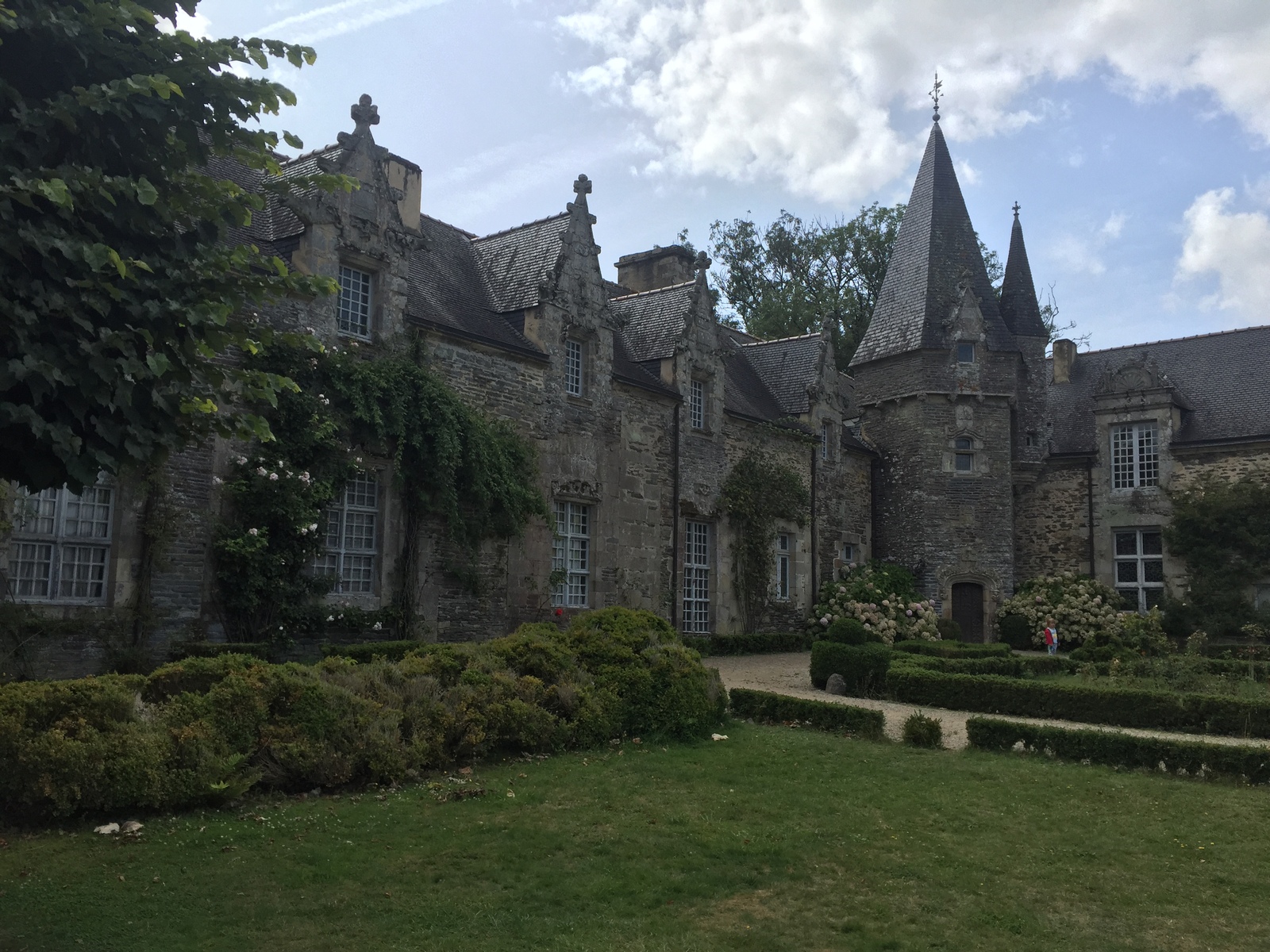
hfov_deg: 61.7
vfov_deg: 48.2
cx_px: 635
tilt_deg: +7.9
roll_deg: -2.0
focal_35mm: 29
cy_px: 476
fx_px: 1064
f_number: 2.2
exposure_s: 1/2083
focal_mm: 4.15
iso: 32
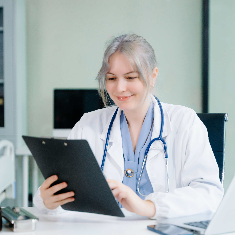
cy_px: 132
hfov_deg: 17.9
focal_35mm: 97
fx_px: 745
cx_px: 121
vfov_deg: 17.9
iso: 400
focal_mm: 67
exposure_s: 1/250
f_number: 2.8
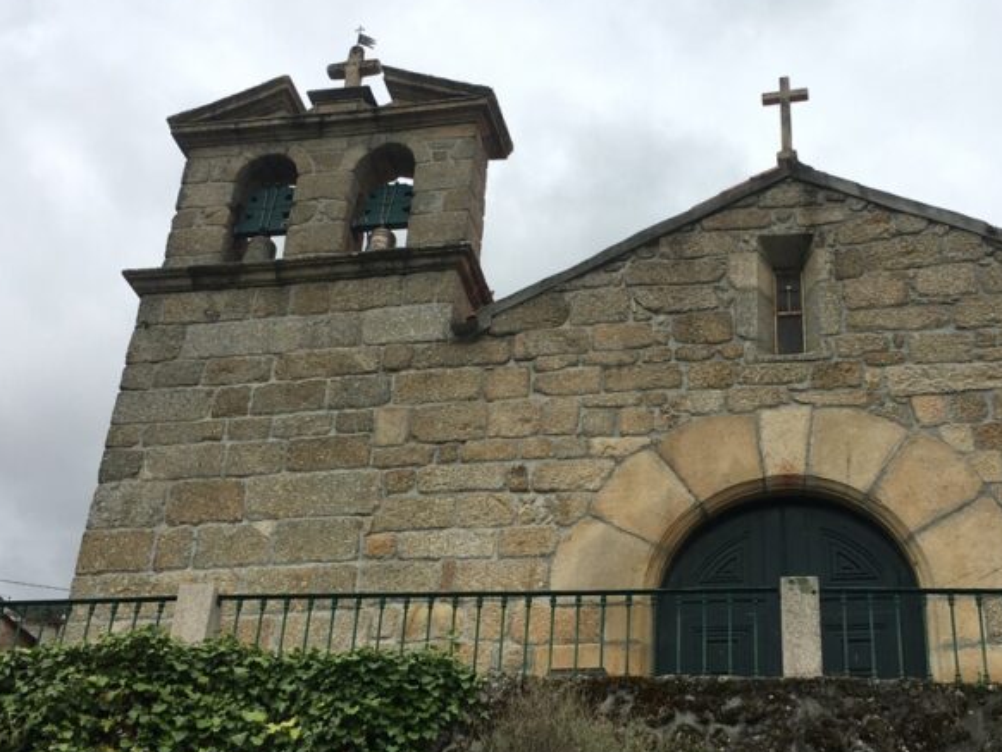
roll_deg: -3.0
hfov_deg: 37.3
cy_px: 444
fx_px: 1477
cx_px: 606
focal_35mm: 51
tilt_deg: +30.1
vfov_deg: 28.5
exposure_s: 1/1637
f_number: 2.2
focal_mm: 4.15
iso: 25
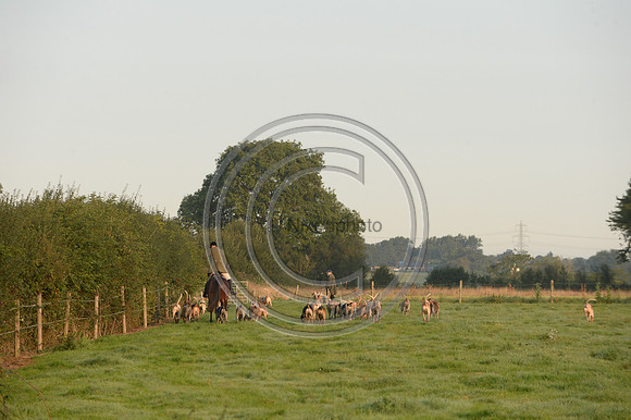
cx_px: 316
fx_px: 3503
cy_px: 210
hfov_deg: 10.3
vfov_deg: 6.9
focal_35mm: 200
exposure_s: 1/1250
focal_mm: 200
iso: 1250
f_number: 5.6
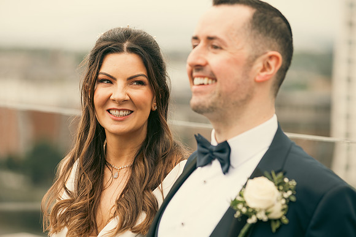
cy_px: 118
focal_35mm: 135
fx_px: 1335
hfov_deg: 15.2
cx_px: 178
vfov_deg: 10.2
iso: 160
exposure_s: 1/250
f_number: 3.5
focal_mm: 135
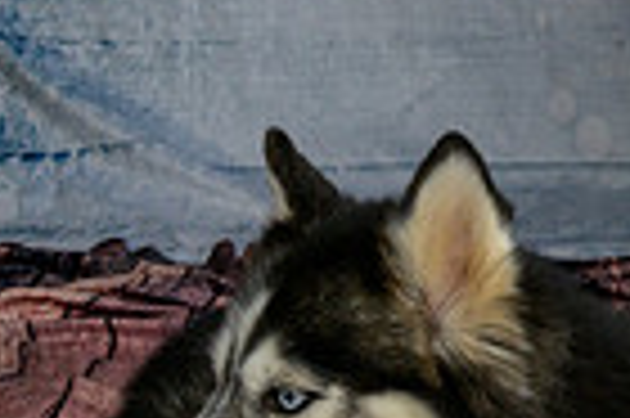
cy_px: -36
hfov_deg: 9.9
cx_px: 1188
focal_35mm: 195
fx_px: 3408
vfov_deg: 7.0
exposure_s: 1/125
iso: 400
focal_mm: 38
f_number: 10
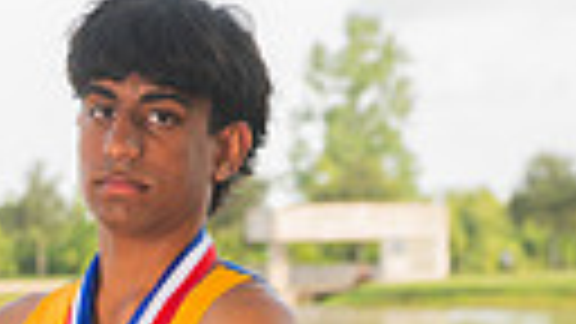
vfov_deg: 6.0
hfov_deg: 11.2
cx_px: 135
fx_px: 2917
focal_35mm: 191
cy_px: 860
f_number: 4.5
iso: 250
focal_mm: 52
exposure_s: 1/400
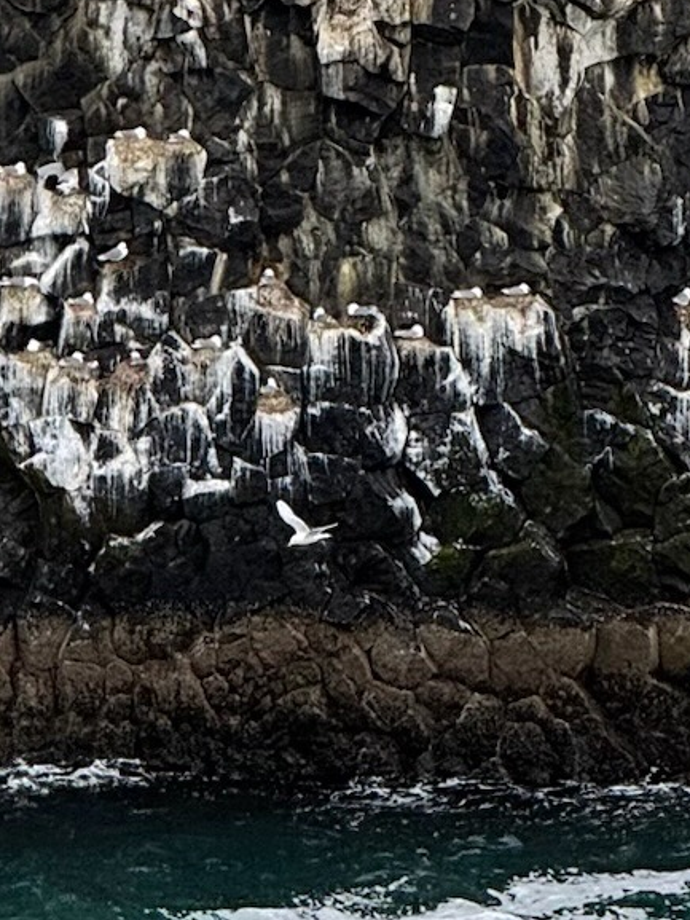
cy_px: -595
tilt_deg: -3.5
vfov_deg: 4.6
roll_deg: -2.2
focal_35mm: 426
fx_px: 11318
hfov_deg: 3.5
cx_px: 559
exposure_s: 1/1148
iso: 50
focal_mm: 15.66
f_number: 2.8
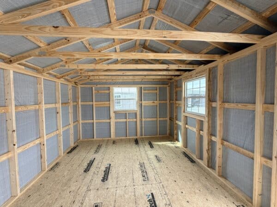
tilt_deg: -2.4
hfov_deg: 102.1
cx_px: 138
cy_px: 104
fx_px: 112
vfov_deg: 85.7
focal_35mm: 14
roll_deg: +0.6
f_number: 2.2
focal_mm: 2.22
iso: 100
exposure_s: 1/121
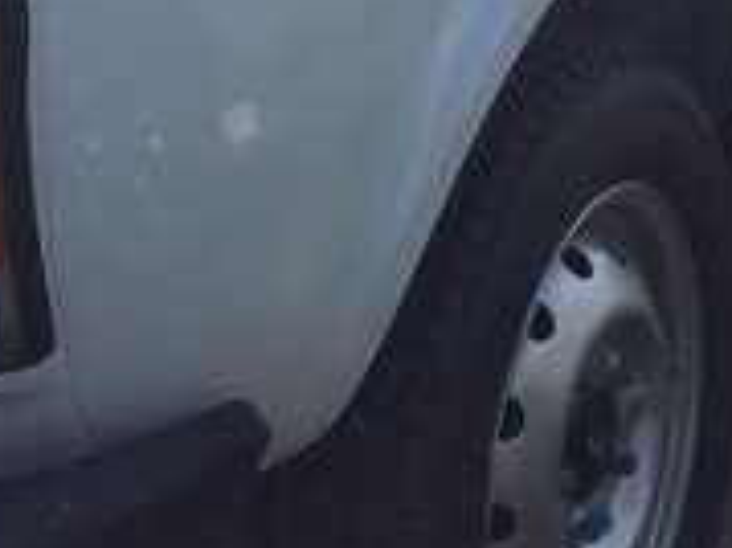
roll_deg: +4.8
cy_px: -186
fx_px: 2261
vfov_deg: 13.3
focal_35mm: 107
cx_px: 110
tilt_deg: -12.8
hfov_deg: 18.2
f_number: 2.2
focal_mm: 4.15
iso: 32
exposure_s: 1/1276
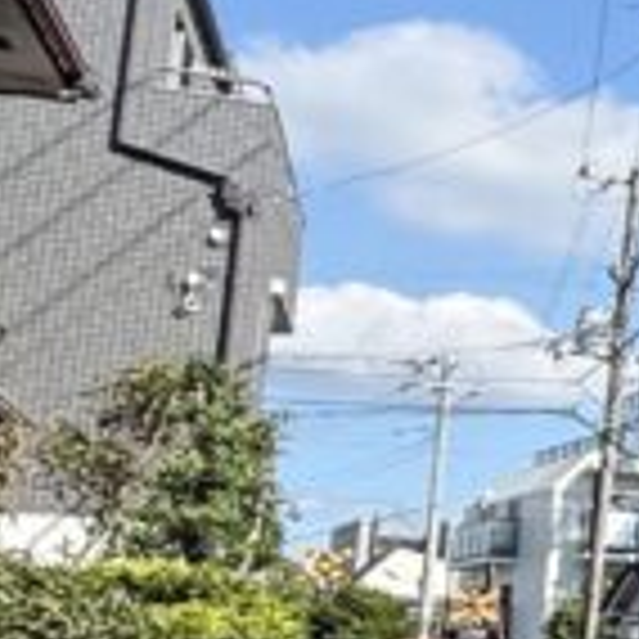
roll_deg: +1.5
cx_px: 1863
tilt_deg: +11.4
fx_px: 1859
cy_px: 472
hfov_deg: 11.7
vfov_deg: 19.4
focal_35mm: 89
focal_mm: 2.22
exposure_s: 1/1033
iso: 50
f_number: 2.2
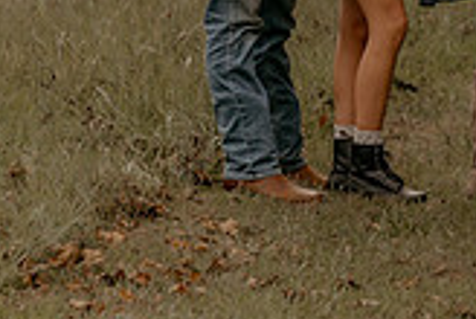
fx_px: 4411
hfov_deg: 6.1
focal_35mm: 333
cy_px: -60
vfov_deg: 4.1
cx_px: 719
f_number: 2.8
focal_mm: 85
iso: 125
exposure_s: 1/800
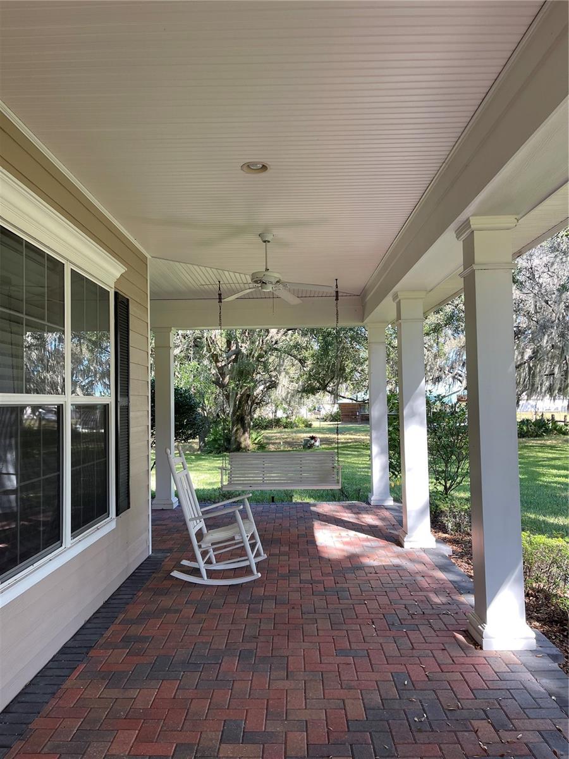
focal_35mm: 26
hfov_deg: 53.1
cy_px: 380
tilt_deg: +2.3
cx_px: 284
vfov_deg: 67.3
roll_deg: +1.8
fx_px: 570
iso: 32
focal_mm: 5.1
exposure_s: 1/139
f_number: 1.6
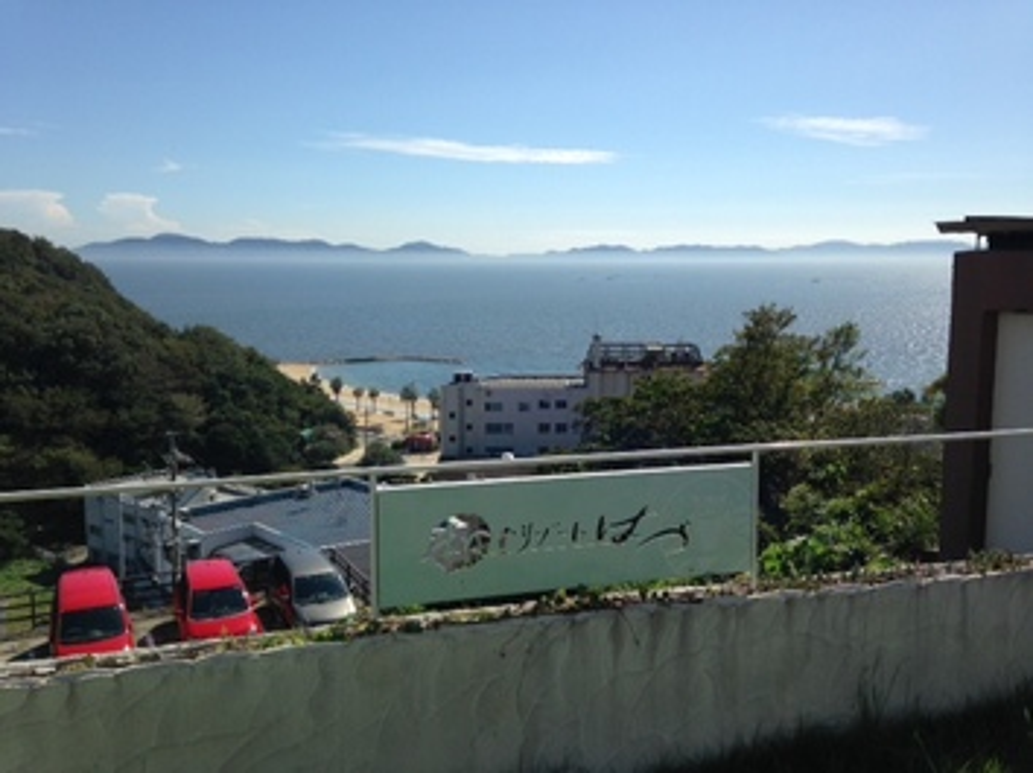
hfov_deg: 55.4
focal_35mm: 33
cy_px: 386
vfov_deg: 42.9
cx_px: 516
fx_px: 984
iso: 50
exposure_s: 1/2262
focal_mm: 4.12
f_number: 2.4
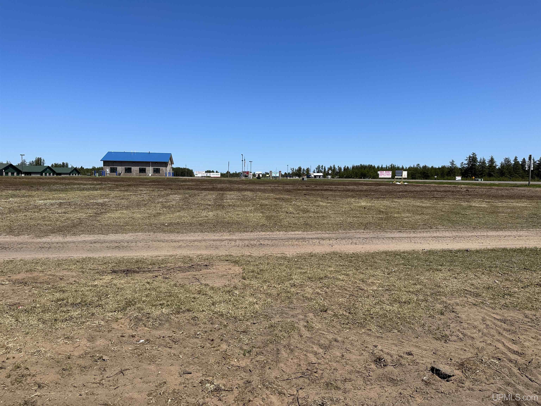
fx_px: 375
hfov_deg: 71.6
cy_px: 203
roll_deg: -0.5
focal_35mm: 24
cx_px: 270
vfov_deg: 56.8
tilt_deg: -2.7
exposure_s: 1/6623
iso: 80
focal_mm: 6.86
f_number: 1.78
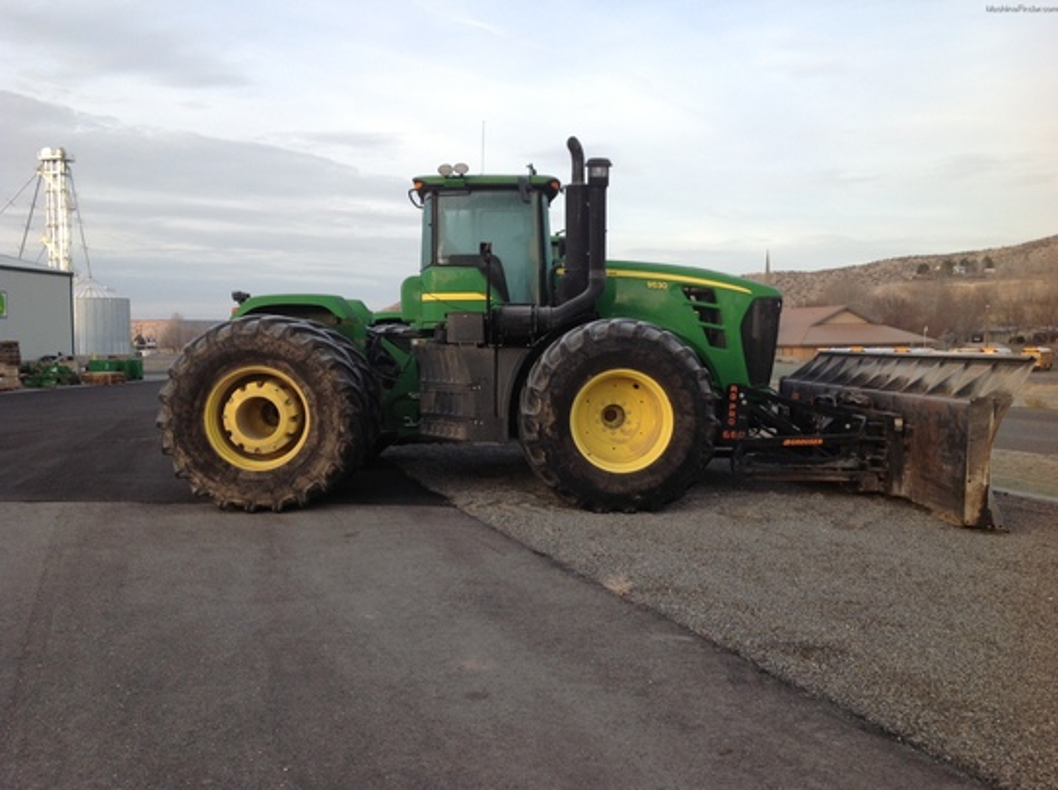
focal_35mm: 35
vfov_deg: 40.6
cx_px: 529
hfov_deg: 52.7
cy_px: 395
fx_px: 1068
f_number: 2.4
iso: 50
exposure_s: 1/254
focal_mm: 4.28
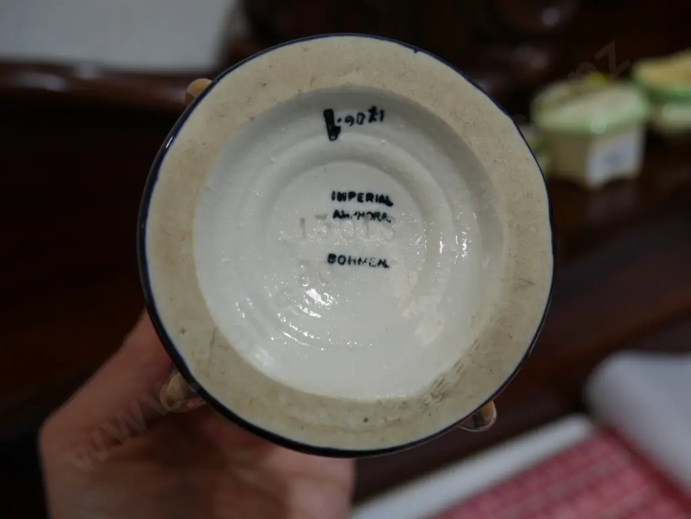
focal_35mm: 42
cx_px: 346
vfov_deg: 34.4
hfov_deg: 44.8
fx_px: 839
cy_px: 260
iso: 200
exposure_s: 1/60
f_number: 4.6
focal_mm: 21
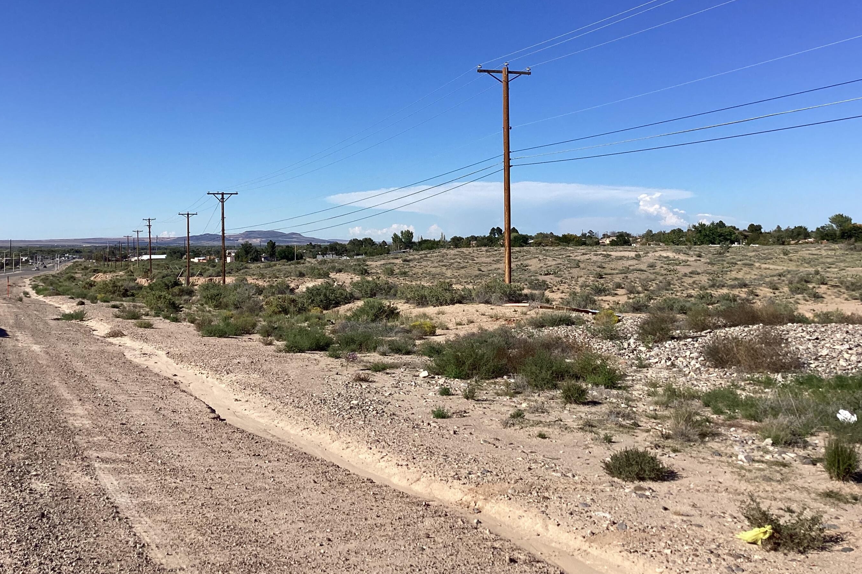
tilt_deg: +0.0
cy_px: 221
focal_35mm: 36
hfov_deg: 53.1
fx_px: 862
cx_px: 412
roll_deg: +0.5
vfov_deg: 36.7
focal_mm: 3.3
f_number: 2.4
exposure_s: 1/2037
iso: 25
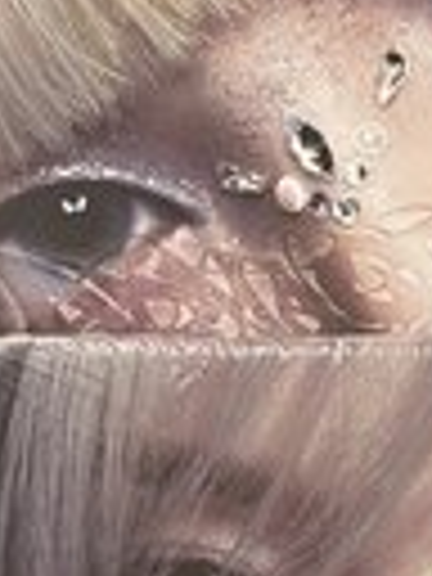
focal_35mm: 216
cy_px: 322
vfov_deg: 9.2
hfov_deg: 6.7
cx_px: 752
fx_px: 3594
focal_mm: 5.96
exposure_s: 1/60
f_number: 1.6
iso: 125
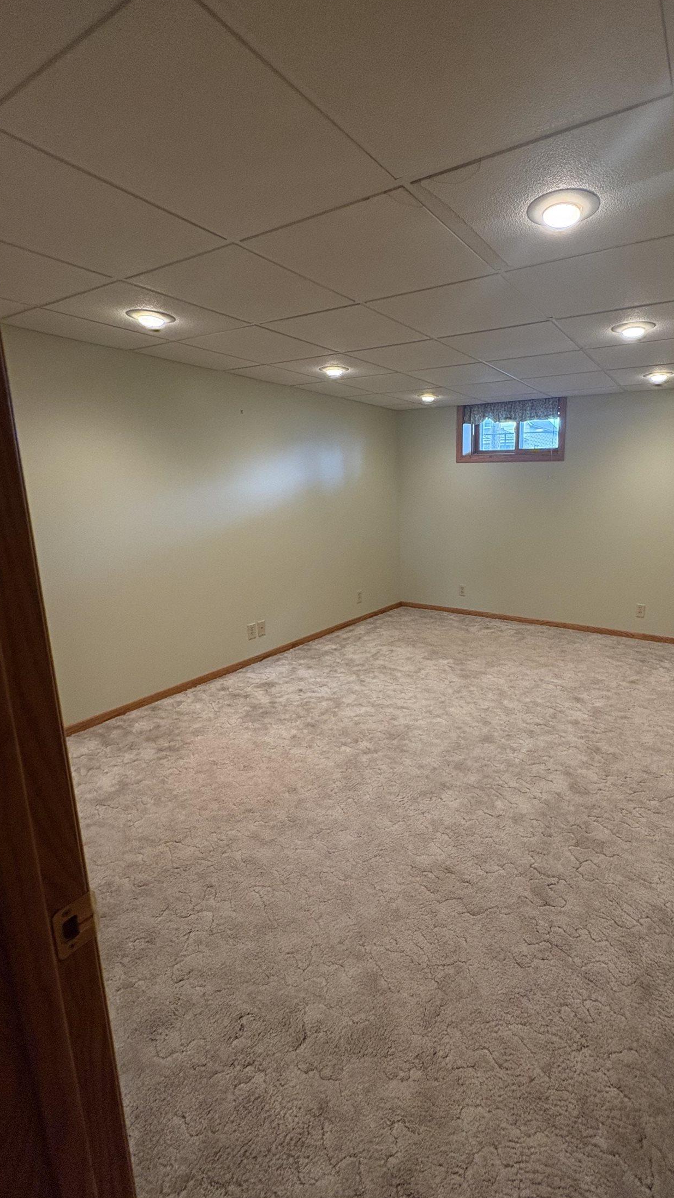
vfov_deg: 99.3
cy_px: 577
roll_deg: +0.0
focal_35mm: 16
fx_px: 508
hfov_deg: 65.6
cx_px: 439
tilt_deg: -11.3
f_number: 2.2
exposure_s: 1/60
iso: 320
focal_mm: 2.22
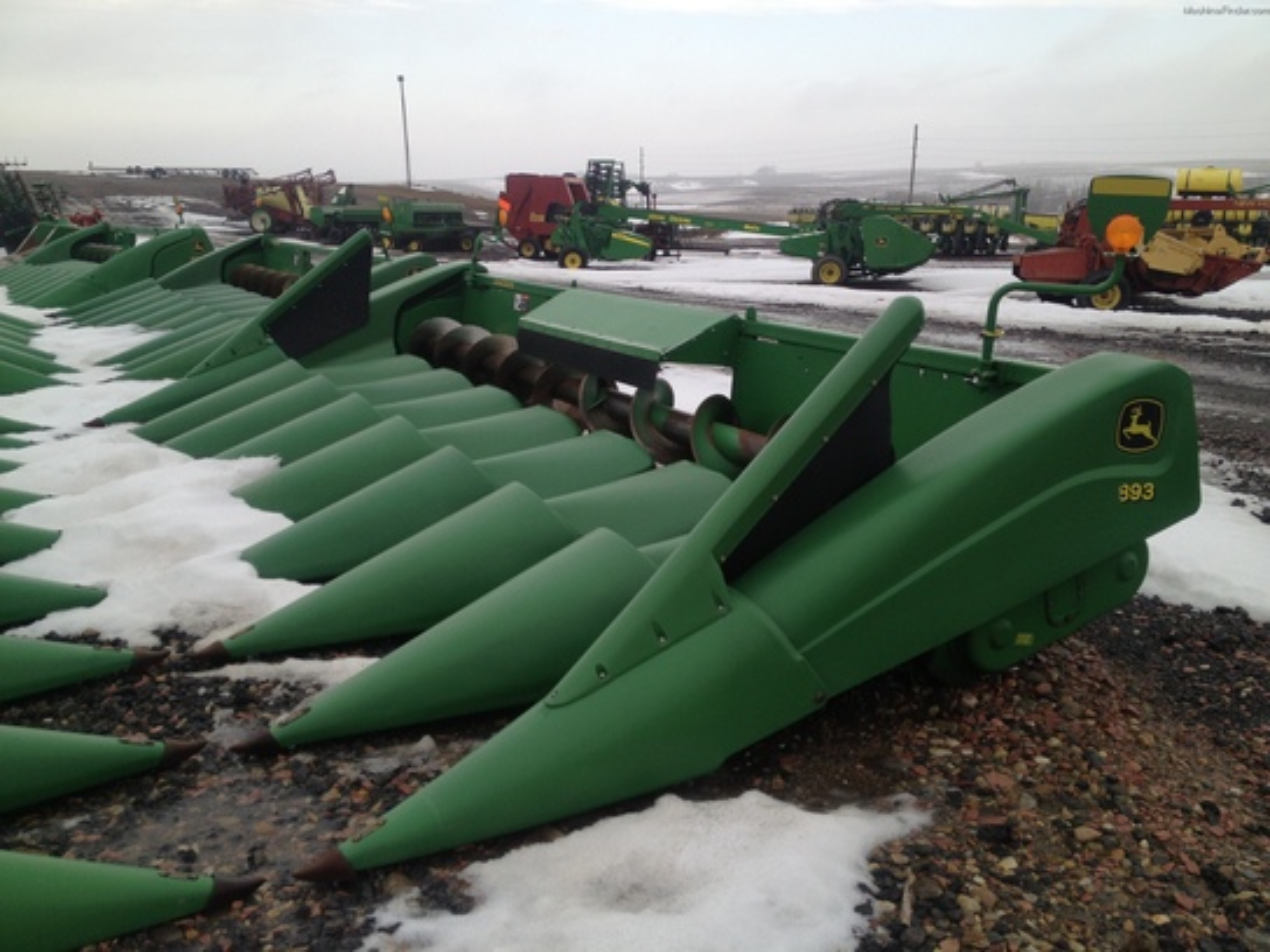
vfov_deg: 40.7
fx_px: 1284
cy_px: 476
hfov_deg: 52.6
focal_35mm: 35
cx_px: 635
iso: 50
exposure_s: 1/347
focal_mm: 4.28
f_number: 2.4
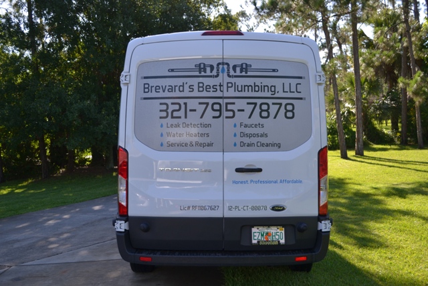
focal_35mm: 36
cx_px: 214
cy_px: 143
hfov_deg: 53.1
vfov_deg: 36.9
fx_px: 428
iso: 100
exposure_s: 1/250
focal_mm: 24
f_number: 4
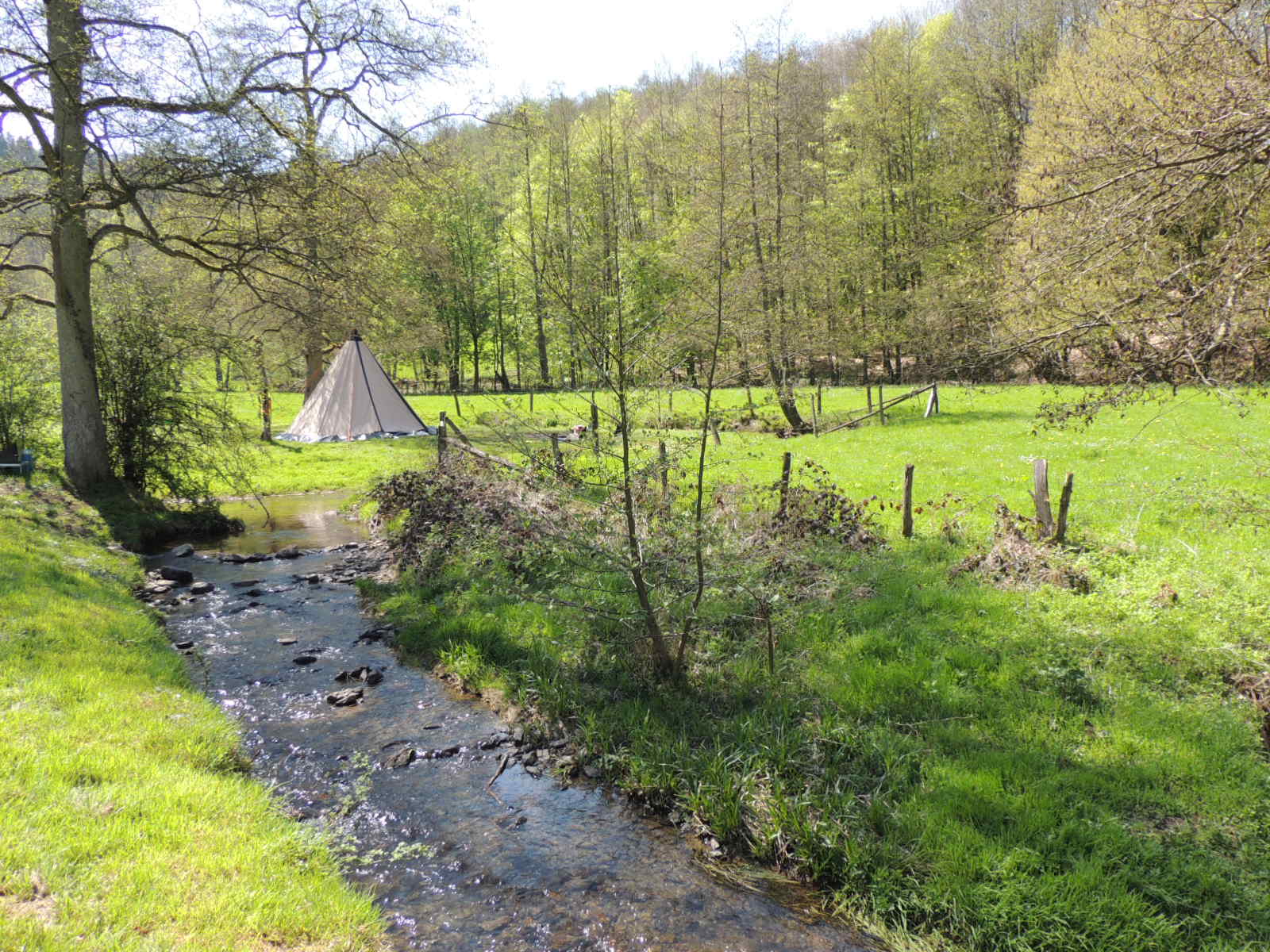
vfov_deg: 49.7
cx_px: 635
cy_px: 476
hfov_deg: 63.4
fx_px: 1027
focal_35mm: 28
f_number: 3.1
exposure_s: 1/320
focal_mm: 4.9
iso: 100
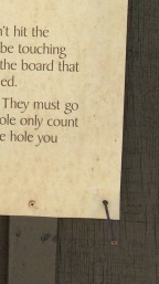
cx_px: -94
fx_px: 789
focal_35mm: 105
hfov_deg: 11.0
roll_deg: +0.9
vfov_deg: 18.2
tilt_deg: -10.6
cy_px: -140
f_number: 2.2
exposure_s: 1/1053
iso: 32
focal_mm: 4.15
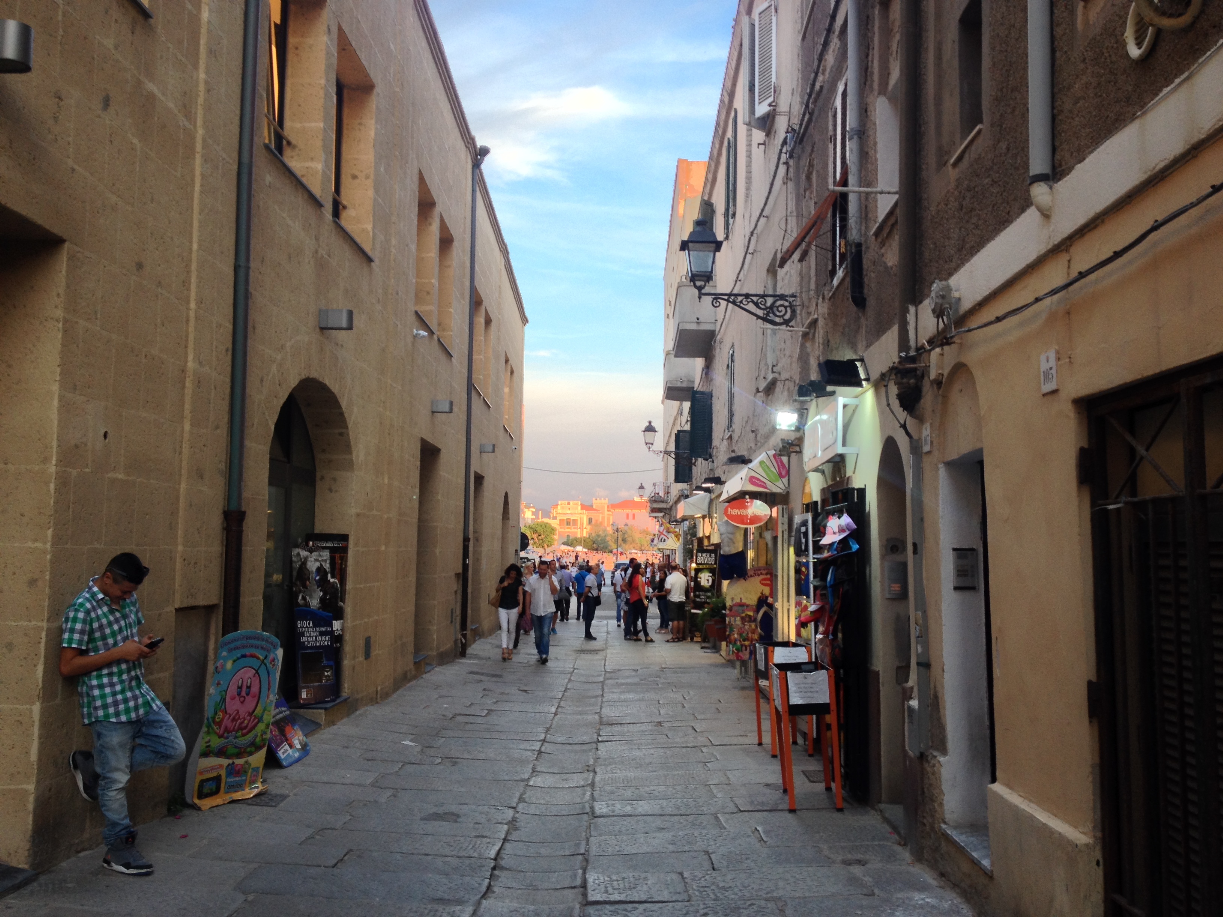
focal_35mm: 35
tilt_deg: +2.2
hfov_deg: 52.6
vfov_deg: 40.7
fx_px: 1237
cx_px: 612
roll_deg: -0.3
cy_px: 458
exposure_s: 1/30
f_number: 2.4
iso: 50
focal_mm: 4.28
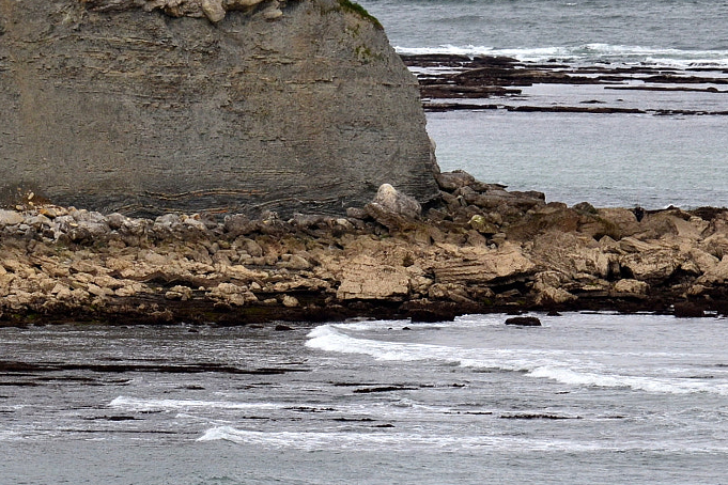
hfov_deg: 4.9
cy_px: 248
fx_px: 8553
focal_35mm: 423
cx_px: 228
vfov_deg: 3.3
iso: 400
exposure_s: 1/400
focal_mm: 120
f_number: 11
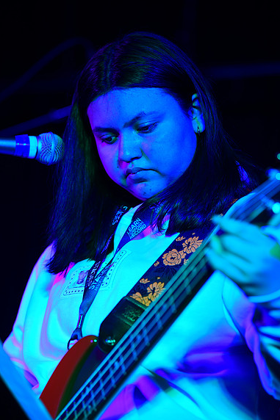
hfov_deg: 10.0
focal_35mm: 137
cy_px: 211
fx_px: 1599
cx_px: 141
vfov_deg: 15.0
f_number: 2.8
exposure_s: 1/320
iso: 640
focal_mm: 135
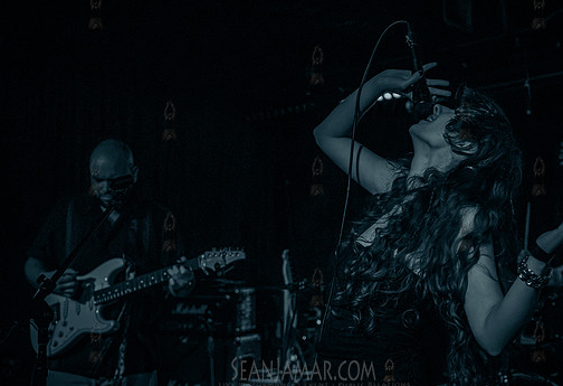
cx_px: 322
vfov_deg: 29.0
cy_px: 145
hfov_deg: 41.5
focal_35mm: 47
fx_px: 741
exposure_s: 1/320
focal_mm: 35
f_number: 3.2
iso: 16000
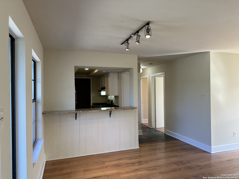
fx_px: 166
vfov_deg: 56.8
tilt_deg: -0.4
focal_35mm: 24
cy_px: 90
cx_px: 120
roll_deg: +0.3
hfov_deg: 71.6
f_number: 1.78
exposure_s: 1/120
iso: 80
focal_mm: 6.86
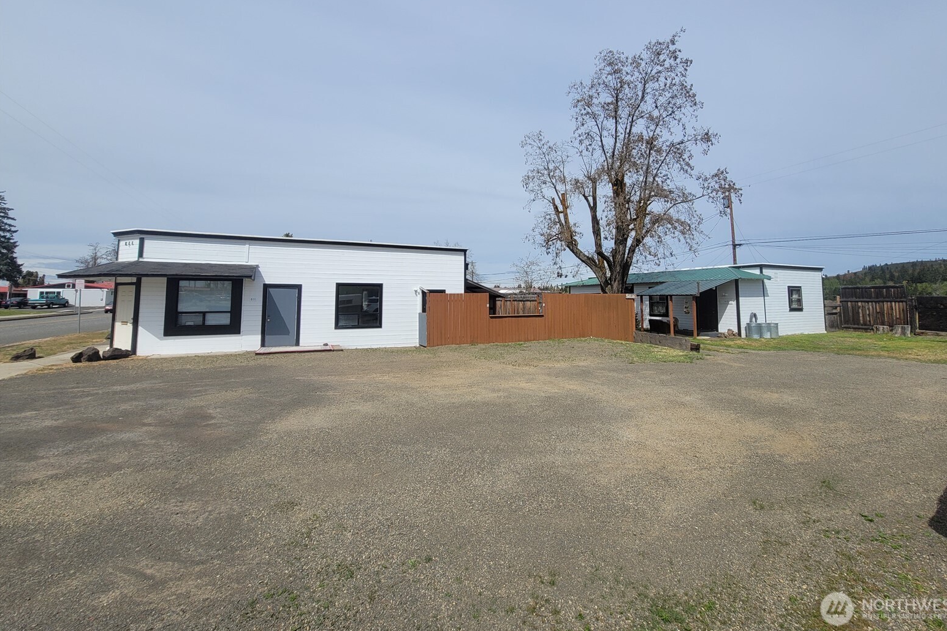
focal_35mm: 14
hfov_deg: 104.2
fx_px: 368
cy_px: 266
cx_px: 489
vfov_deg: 80.6
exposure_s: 1/3220
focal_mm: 2.2
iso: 64
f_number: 2.2
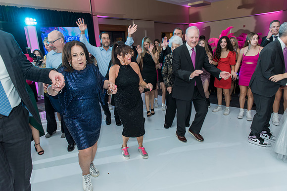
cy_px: 96
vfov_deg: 53.2
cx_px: 144
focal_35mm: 24
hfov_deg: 73.7
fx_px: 191
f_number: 4
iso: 1000
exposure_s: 1/100
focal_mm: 24
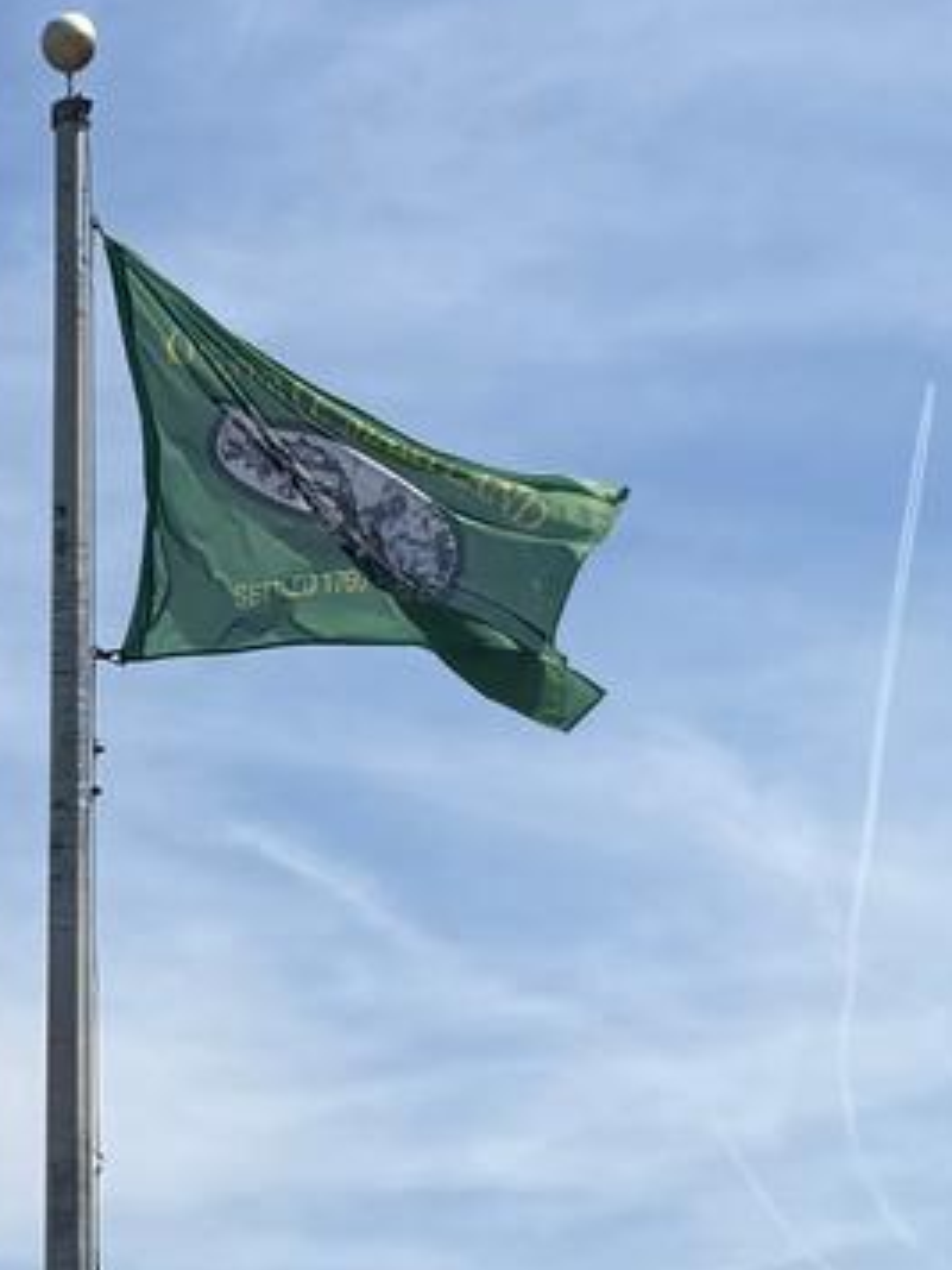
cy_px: 1848
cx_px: -168
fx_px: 5060
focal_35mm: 138
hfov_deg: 10.6
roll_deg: +0.9
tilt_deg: +4.8
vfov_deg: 13.5
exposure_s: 1/8130
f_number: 1.78
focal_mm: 6.76
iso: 80
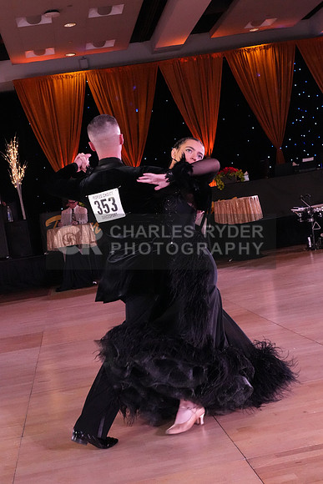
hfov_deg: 26.0
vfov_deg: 38.2
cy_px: 242
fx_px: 699
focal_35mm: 52
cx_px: 162
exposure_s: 1/250
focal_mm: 35
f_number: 9
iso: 8000
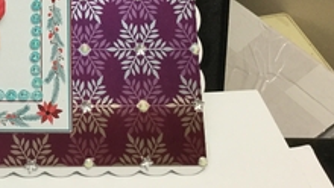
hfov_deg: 29.0
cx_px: 17
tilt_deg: -40.0
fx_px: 611
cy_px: -11
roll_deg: -1.3
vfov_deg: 17.0
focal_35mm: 69
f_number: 2.4
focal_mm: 3.3
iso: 125
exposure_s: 1/33
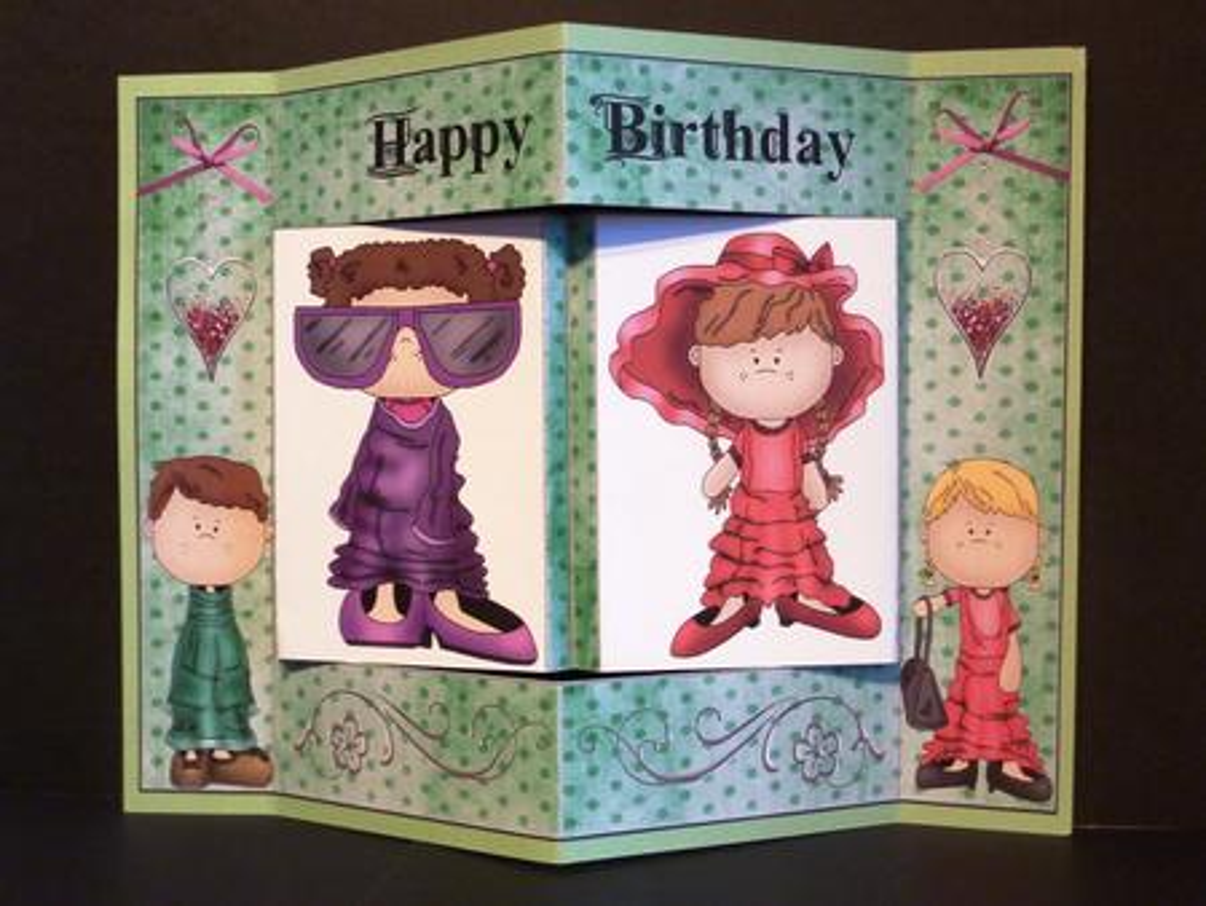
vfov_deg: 28.1
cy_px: 453
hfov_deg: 36.8
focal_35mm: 52
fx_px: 1813
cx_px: 603
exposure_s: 1/20
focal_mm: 8.5
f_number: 3.8
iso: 400
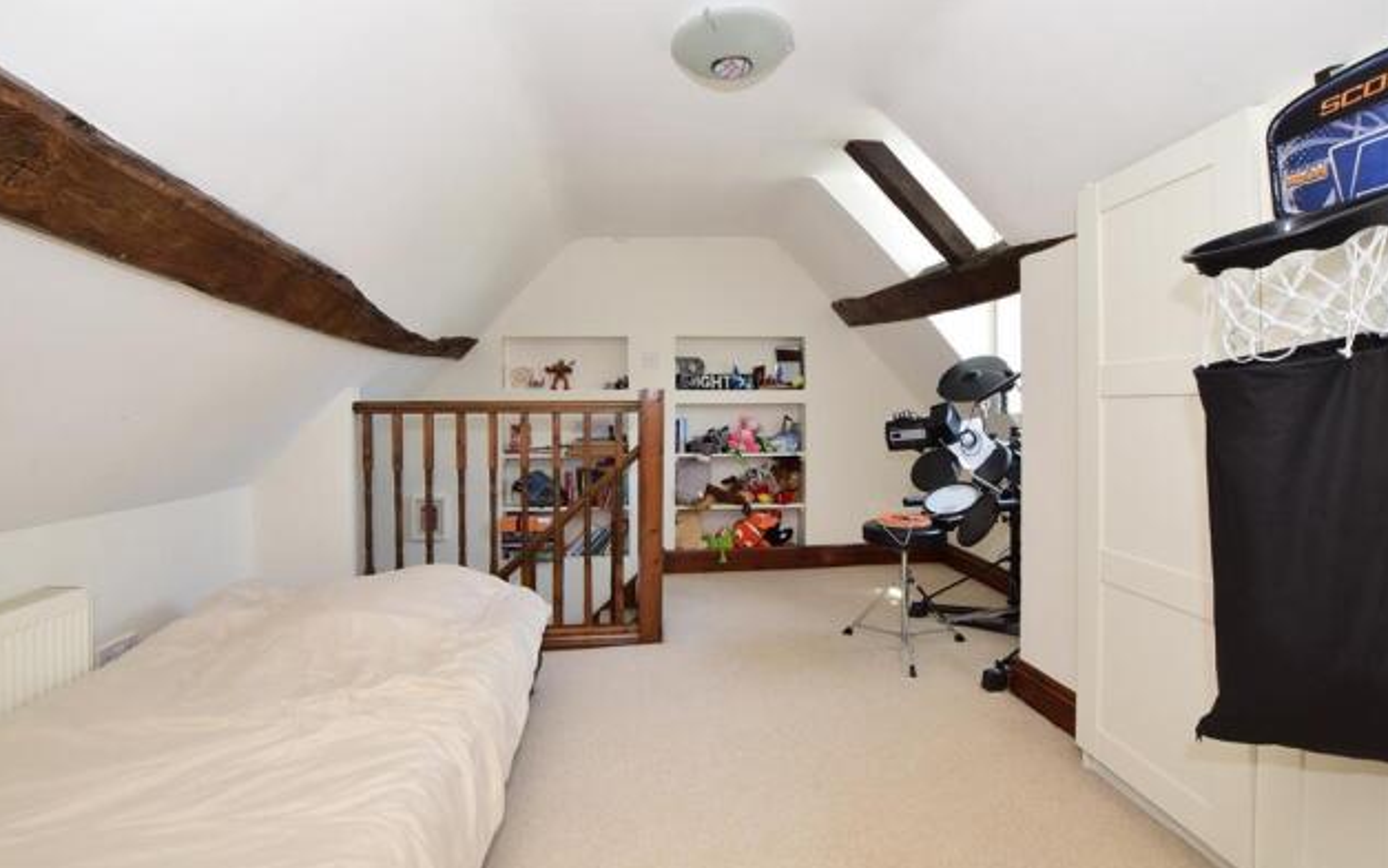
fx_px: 605
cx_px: 671
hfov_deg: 97.8
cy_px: 411
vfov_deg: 71.2
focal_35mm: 16
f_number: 7.1
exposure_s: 1/20
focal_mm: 10
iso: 400
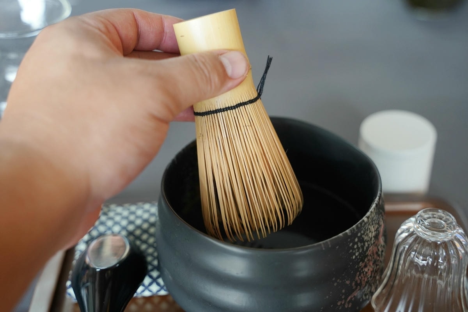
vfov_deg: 25.5
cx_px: 234
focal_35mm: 53
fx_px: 689
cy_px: 156
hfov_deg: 37.5
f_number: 4
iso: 800
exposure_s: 1/60
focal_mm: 53
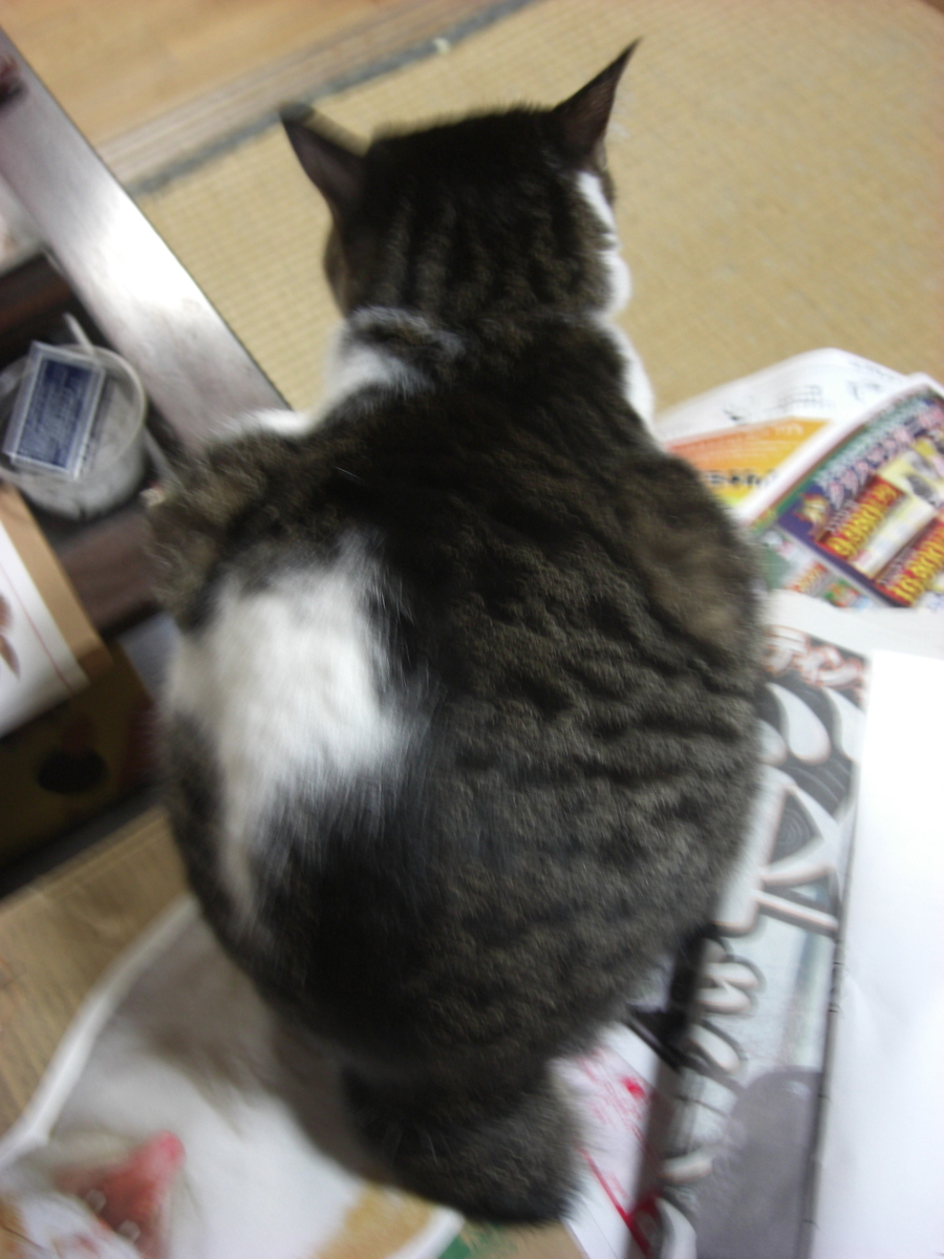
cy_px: 630
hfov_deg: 37.7
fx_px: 1382
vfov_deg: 49.0
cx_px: 472
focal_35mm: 38
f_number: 2.8
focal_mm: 7.9
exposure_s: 1/8
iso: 200
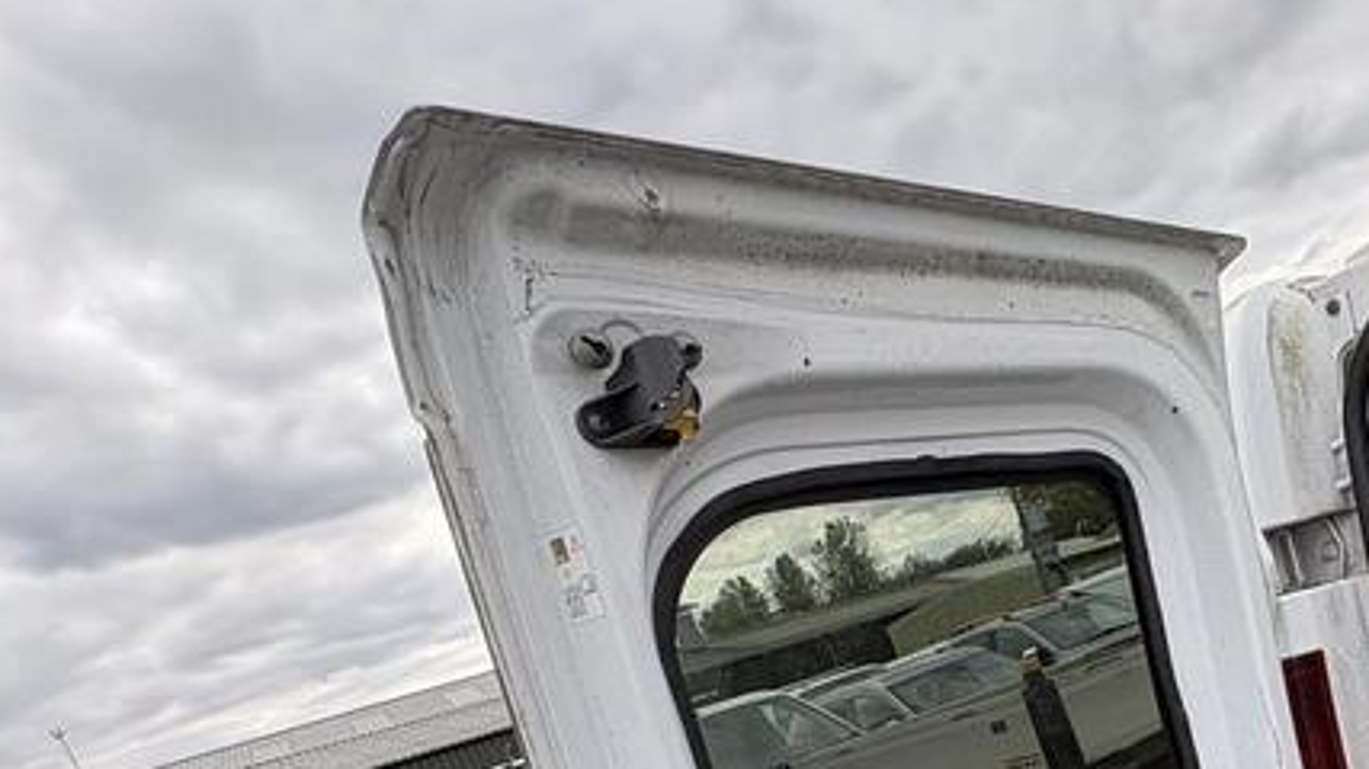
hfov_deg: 55.4
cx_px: 1148
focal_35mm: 32
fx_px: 1161
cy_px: 849
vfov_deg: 32.2
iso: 40
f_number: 2.2
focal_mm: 2.22
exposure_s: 1/362
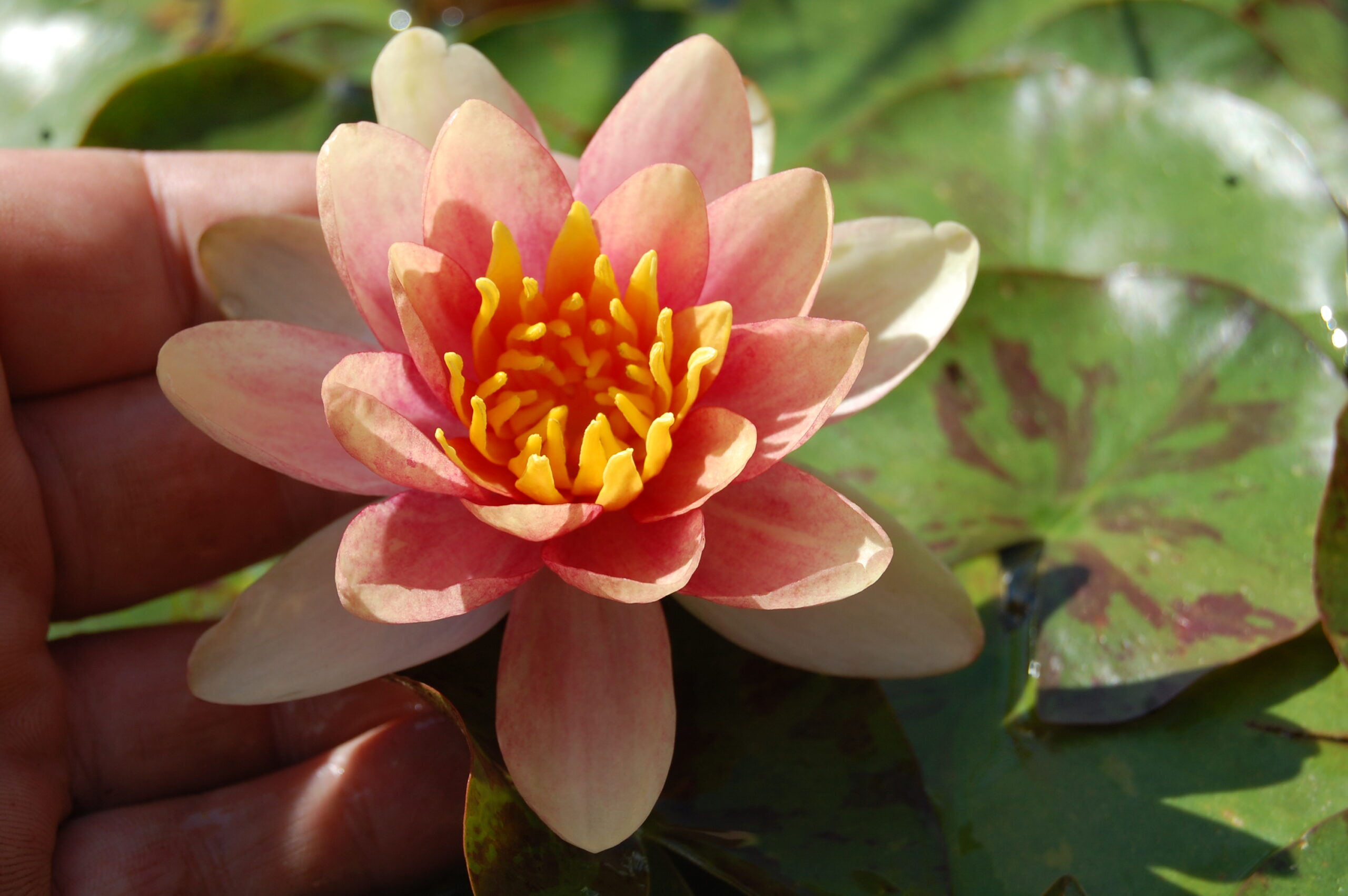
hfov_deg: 24.6
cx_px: 674
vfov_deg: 16.5
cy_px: 448
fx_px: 3086
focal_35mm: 82
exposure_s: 1/400
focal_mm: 55
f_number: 10
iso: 200
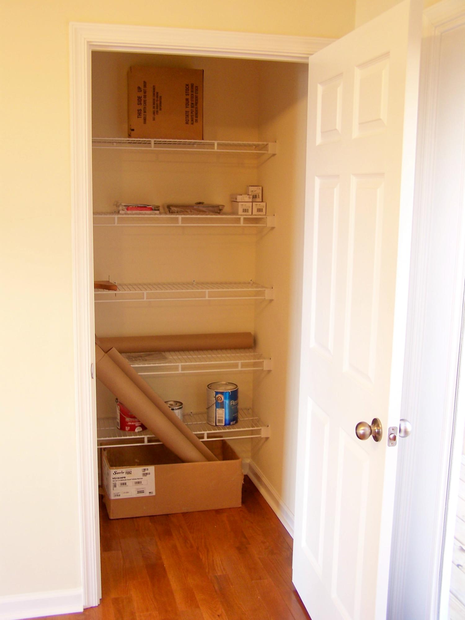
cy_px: 310
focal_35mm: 38
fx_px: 681
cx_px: 232
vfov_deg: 49.0
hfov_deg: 37.7
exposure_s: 1/5
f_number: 2.8
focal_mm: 6.3
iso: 64
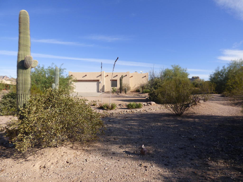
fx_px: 140
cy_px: 91
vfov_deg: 66.0
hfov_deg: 81.7
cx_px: 122
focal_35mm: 20
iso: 100
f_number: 2.8
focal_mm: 3.58
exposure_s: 1/1600
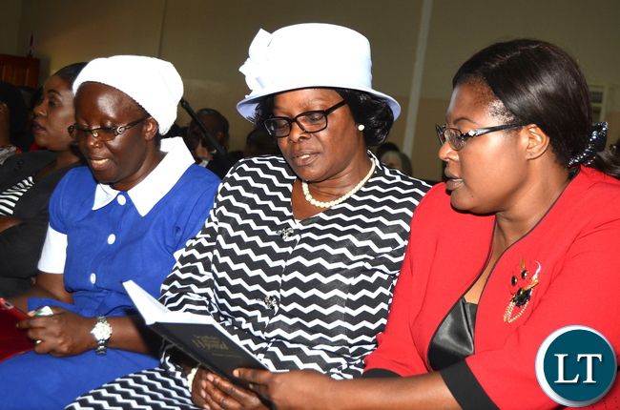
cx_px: 310
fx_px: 1185
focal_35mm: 69
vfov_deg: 19.6
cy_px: 205
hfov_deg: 29.3
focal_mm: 46
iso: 800
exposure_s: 1/400
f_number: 5.3
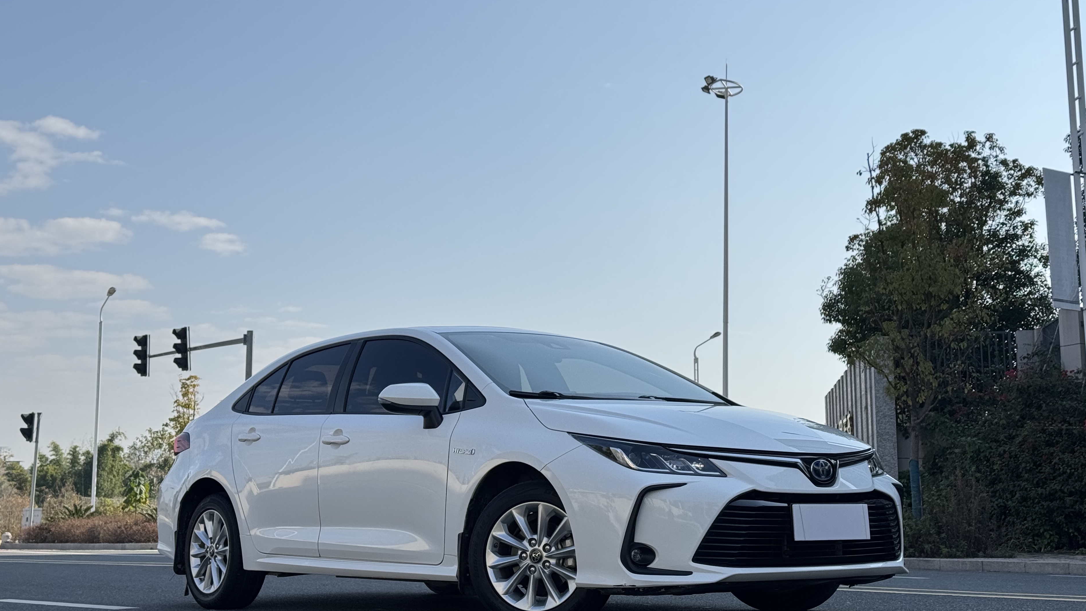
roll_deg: +0.0
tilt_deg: +9.4
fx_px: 1613
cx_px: 533
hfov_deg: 37.2
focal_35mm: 56
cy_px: 241
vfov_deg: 21.4
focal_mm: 6.76
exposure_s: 1/4049
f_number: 1.78
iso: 64
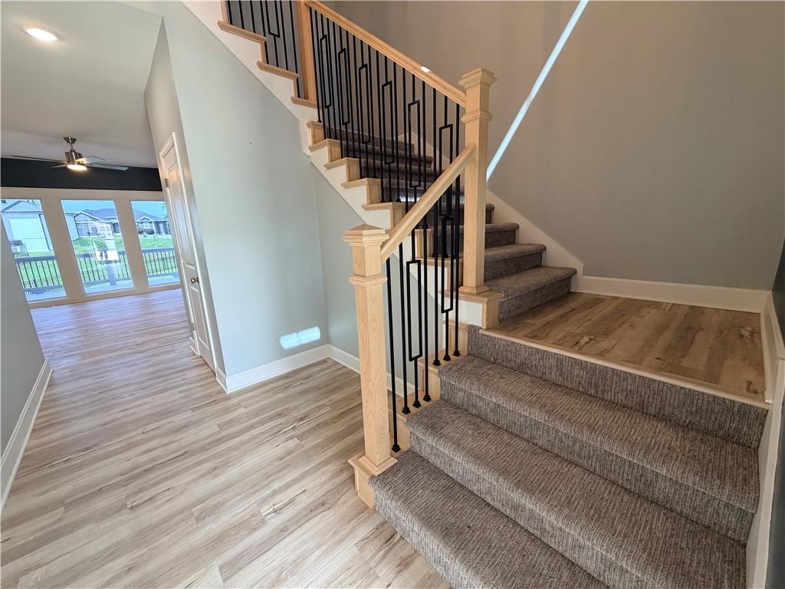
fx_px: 317
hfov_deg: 102.1
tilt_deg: -13.3
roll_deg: +2.4
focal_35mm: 14
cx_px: 392
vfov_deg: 85.7
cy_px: 294
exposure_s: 1/120
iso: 320
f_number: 2.2
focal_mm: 2.22
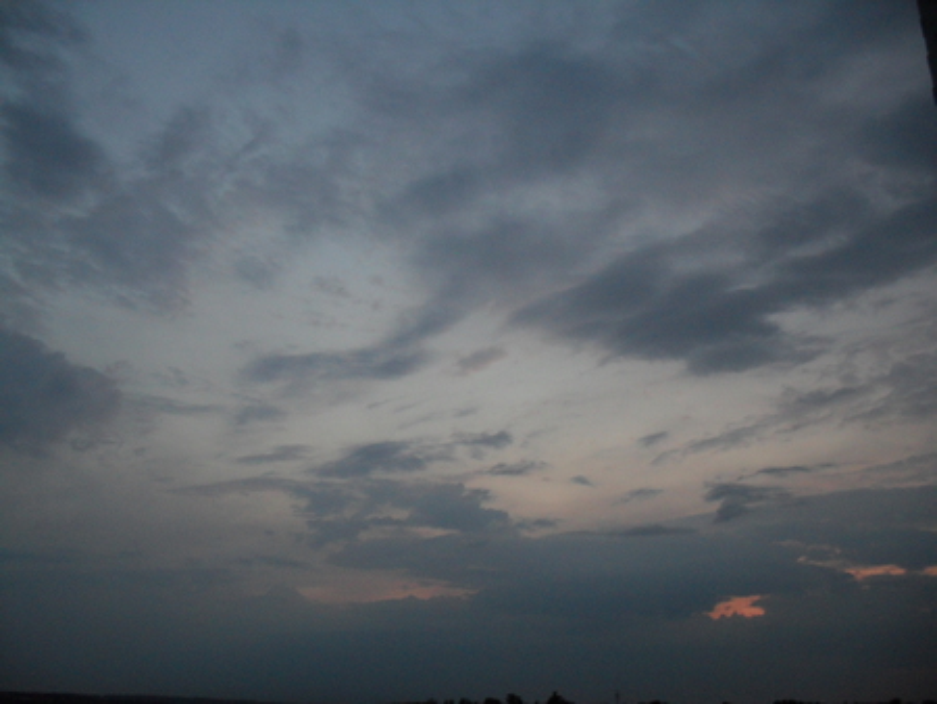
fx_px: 948
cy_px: 352
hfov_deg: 52.6
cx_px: 468
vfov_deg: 40.7
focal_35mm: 35
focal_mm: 6.3
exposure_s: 1/8
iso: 200
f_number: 3.2
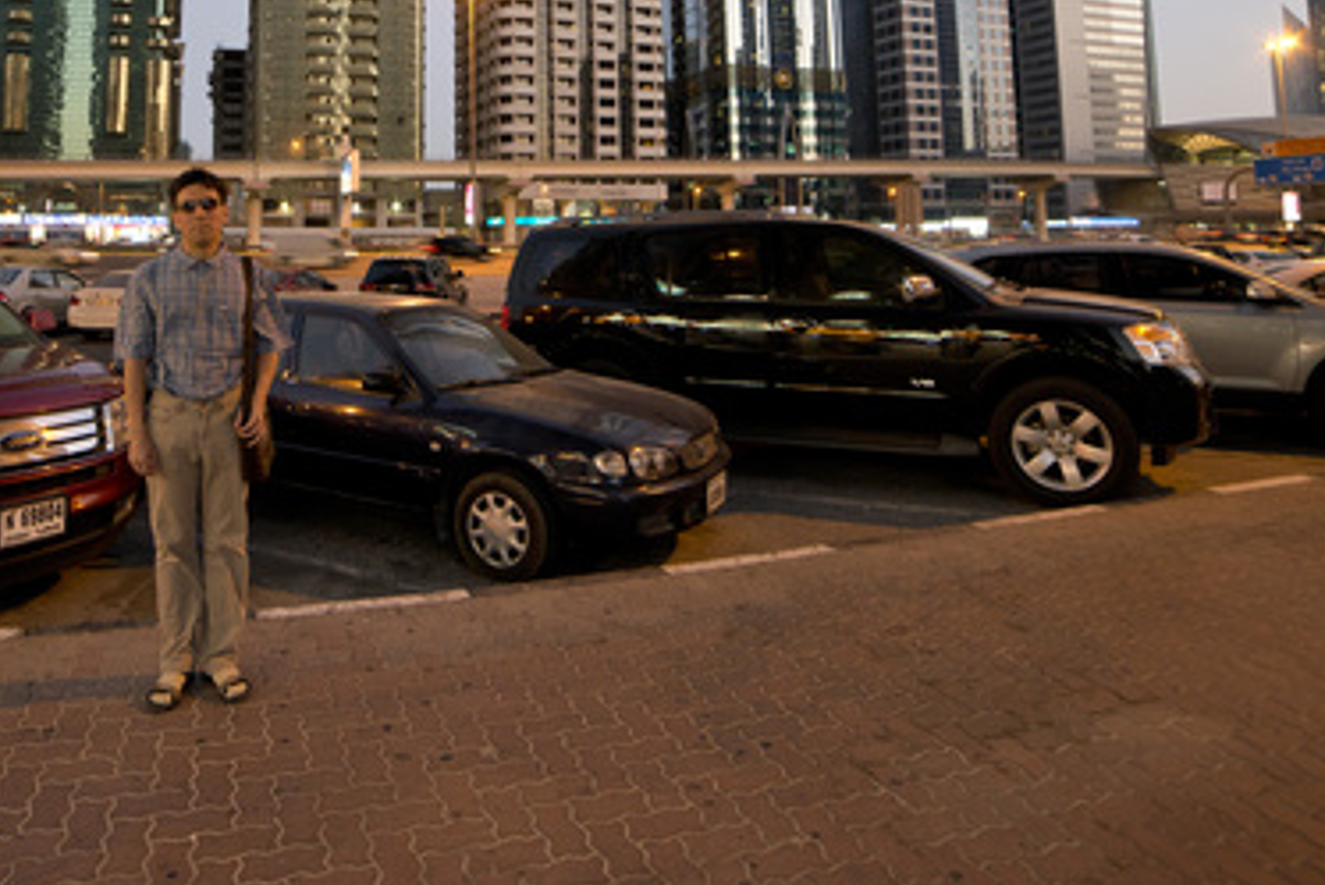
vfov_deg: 49.5
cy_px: 155
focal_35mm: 24
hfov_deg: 71.8
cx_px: 455
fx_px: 884
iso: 1000
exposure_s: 1/20
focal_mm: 14
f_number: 5
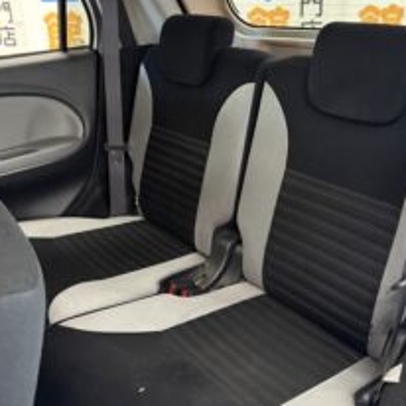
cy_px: 186
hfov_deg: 42.8
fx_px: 518
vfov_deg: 42.8
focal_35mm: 39
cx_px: 227
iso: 640
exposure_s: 1/33
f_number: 1.6
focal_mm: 5.96
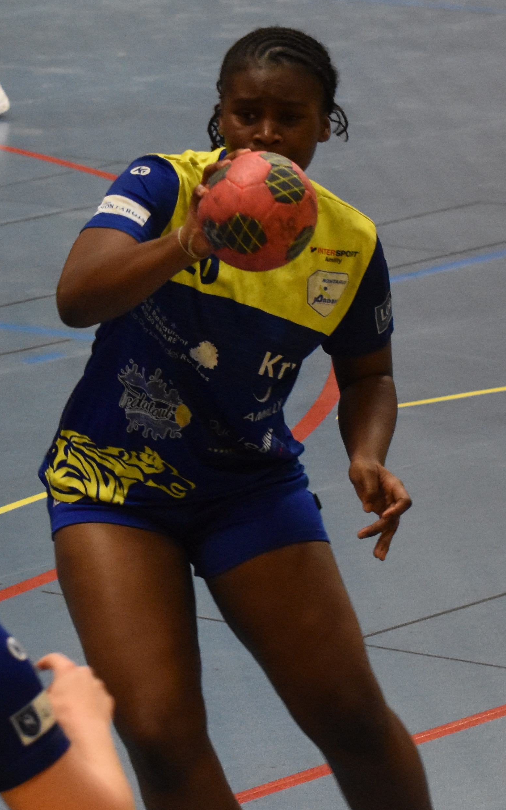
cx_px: 153
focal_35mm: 260
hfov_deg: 5.0
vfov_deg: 8.1
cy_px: 371
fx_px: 5739
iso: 3200
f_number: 4.5
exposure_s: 1/250
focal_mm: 70
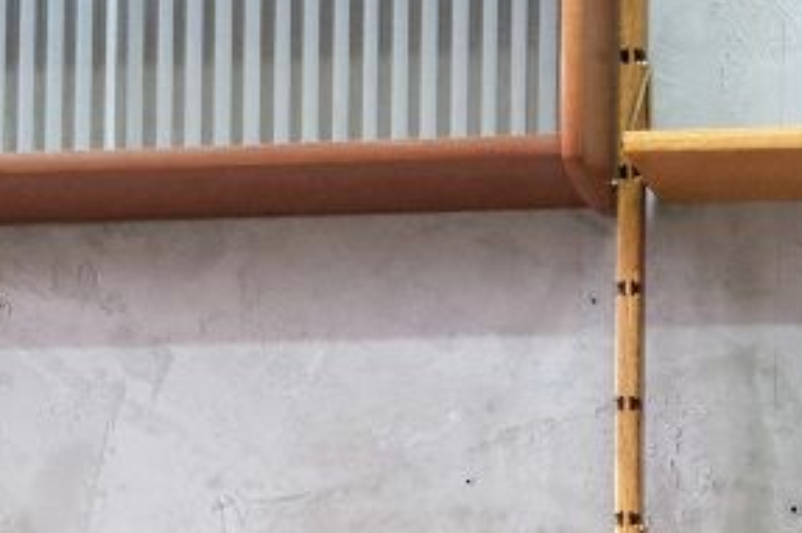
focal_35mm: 195
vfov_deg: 6.8
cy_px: 1069
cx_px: 249
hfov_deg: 10.5
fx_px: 4341
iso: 3200
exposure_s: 1/42
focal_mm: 29.2
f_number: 4
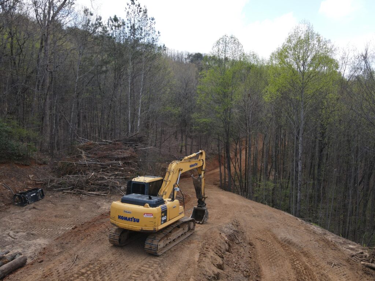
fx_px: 260
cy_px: 140
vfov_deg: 56.8
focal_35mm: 24
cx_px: 188
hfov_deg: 71.6
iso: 100
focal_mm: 4.5
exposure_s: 1/200
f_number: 2.8
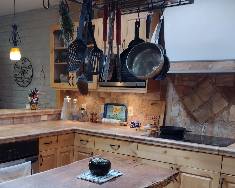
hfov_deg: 39.5
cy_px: 146
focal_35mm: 46
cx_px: 67
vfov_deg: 32.0
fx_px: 320
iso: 139
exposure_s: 1/40
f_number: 1.7
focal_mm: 4.71
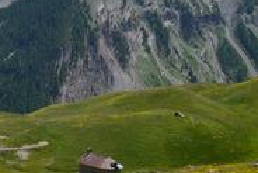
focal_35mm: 103
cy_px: 49
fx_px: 736
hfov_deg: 18.1
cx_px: -107
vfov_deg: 13.3
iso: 400
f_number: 11
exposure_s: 1/500
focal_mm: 21
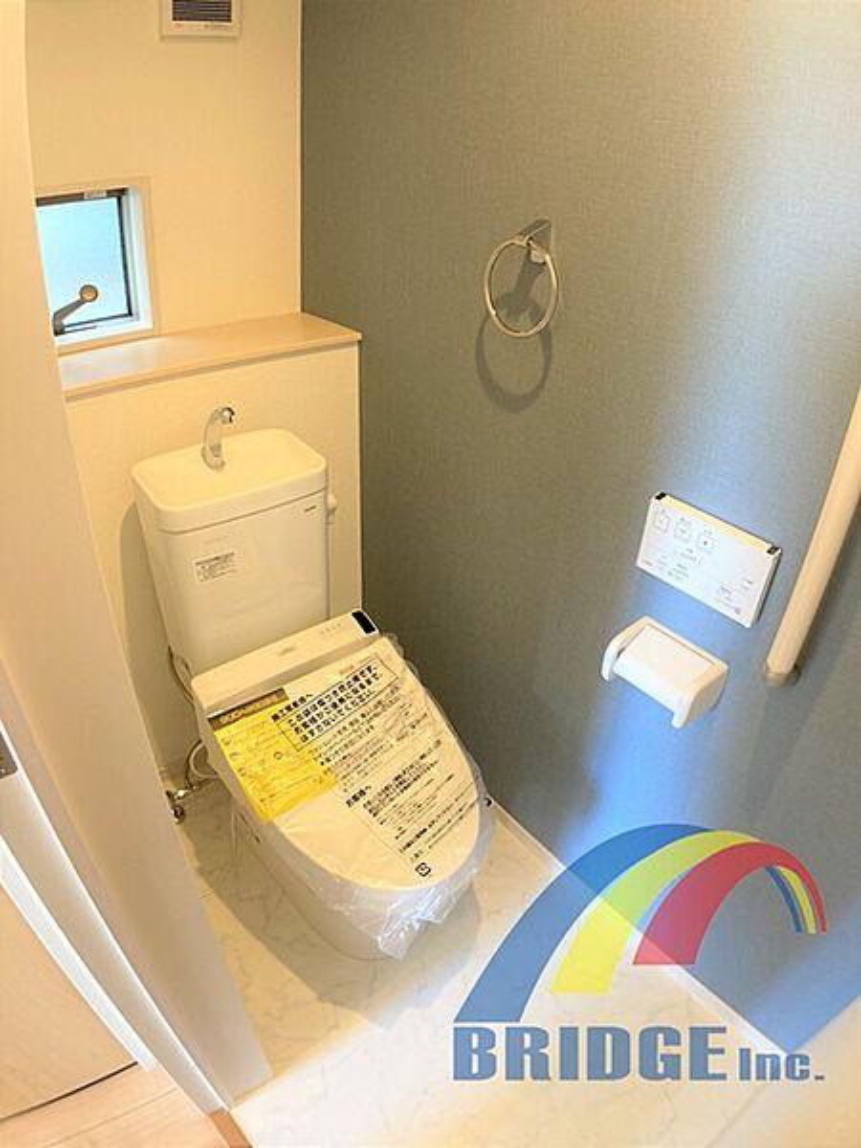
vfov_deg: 63.4
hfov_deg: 49.7
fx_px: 929
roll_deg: -3.6
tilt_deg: -31.9
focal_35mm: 28
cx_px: 430
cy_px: 574
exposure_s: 1/60
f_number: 1.8
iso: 160
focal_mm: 3.99
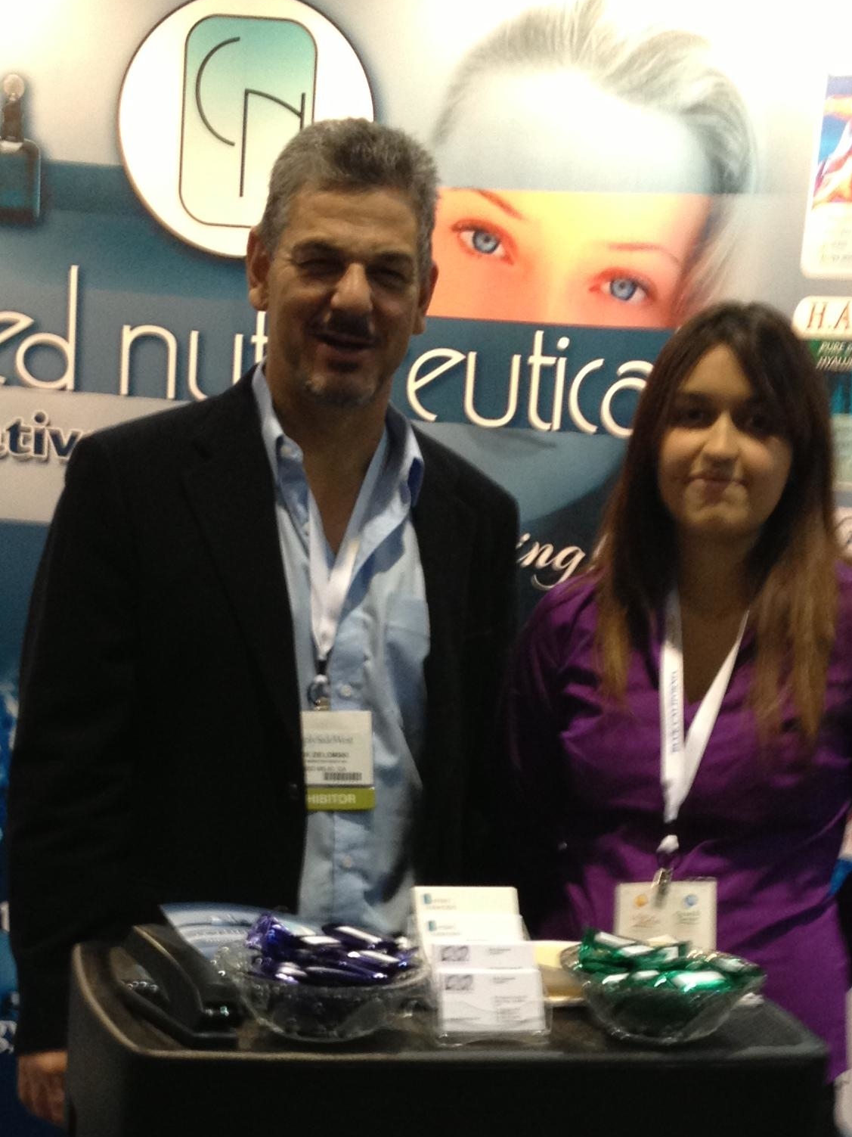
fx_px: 2494
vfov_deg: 25.1
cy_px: 959
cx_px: 441
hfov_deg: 19.4
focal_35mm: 76
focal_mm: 4.28
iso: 100
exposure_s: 1/20
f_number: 2.4
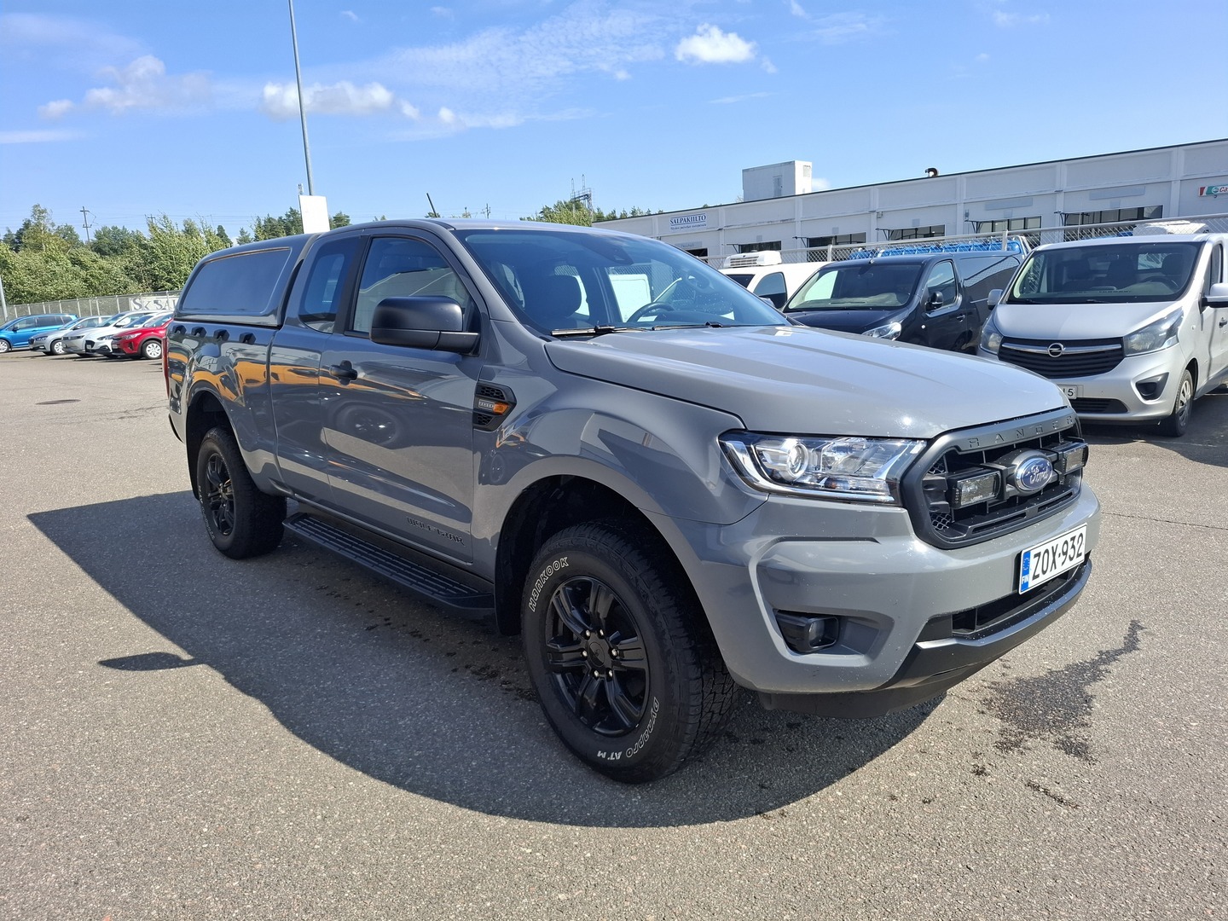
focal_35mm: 23
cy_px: 460
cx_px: 614
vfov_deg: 58.9
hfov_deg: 73.9
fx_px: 816
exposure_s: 1/1287
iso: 50
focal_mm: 5.54
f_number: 1.8
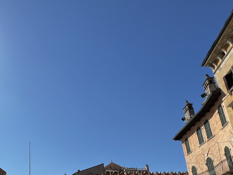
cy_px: 171
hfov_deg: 58.7
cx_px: 37
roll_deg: +0.2
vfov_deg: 44.5
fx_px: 182
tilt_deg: +16.0
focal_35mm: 27
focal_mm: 1.57
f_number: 1.8
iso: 32
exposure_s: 1/2370
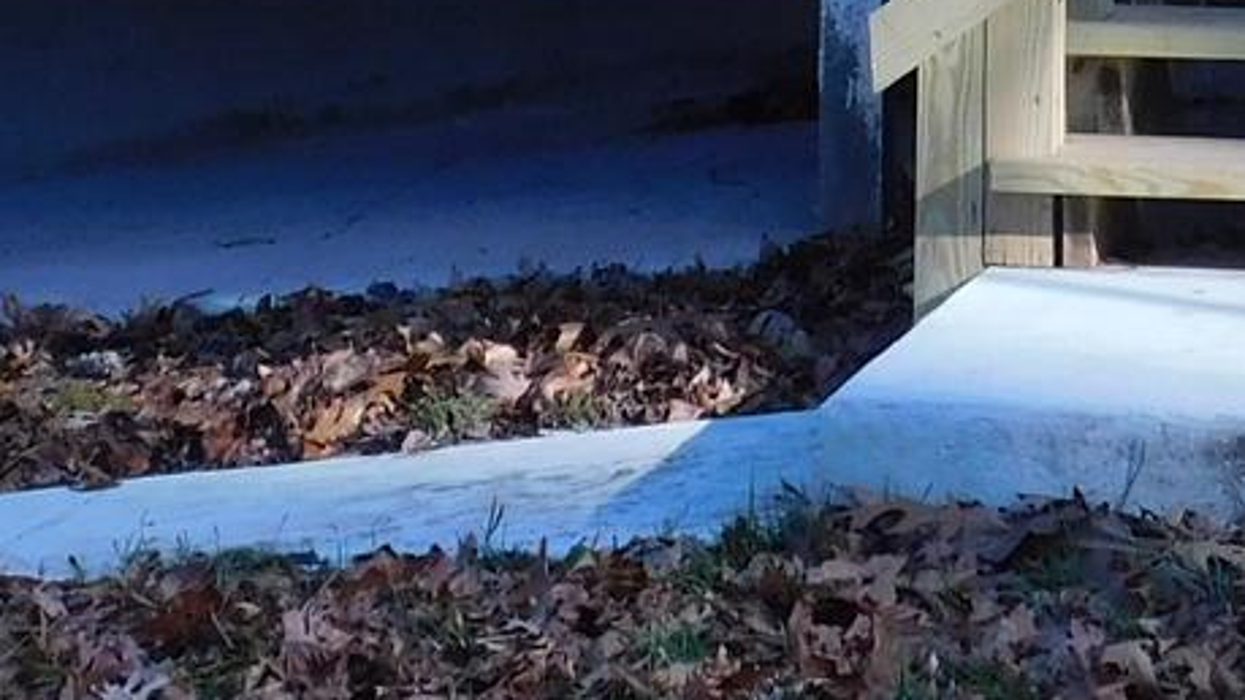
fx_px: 5776
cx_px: 651
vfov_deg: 6.6
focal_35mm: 175
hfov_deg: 12.3
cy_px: -863
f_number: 3.5
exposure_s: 1/400
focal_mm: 6.3
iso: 125
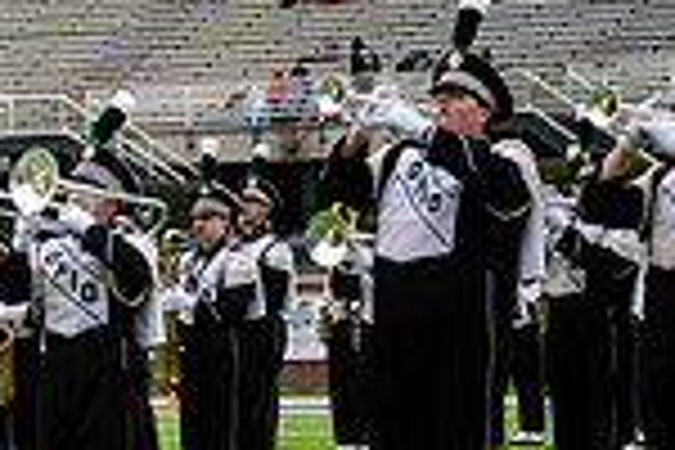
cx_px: -513
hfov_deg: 9.0
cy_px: 245
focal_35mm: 220
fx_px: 4125
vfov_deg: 6.2
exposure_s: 1/500
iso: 100
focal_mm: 57
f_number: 2.8
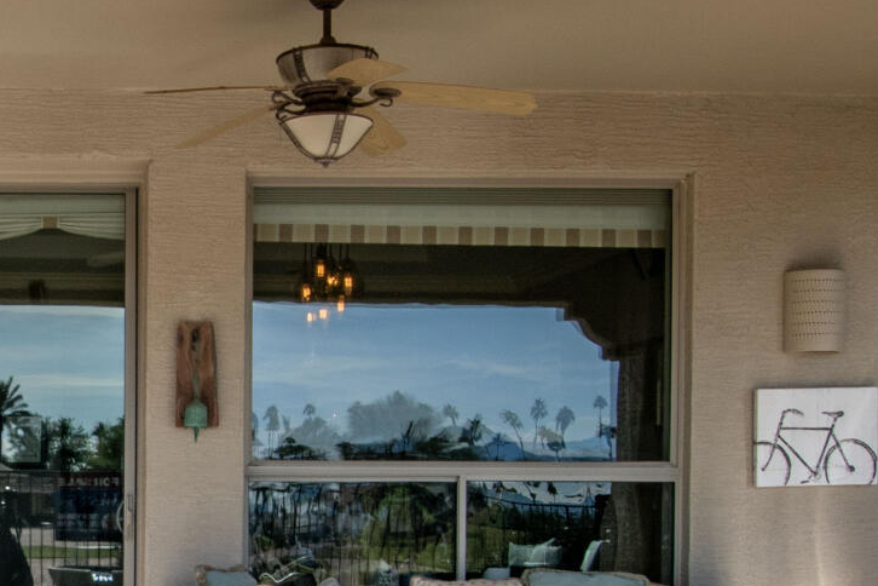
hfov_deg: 29.7
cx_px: -41
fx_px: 1512
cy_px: 534
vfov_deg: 21.4
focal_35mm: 62
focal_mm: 10
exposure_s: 1/125
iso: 100
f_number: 11
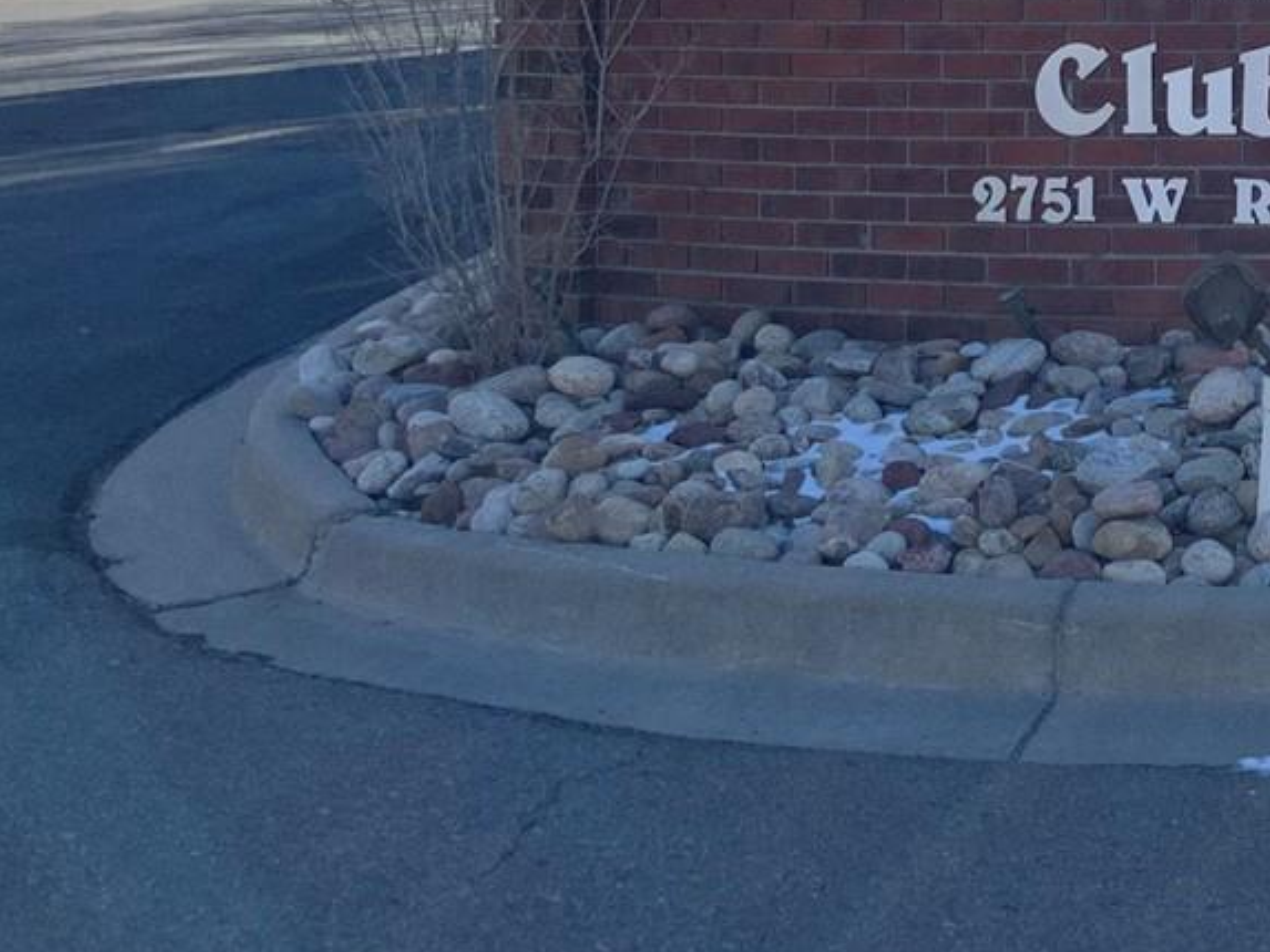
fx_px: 2972
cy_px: -210
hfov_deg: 22.8
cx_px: 1379
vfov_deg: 17.3
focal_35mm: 81
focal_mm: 3
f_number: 1.8
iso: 16
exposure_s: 1/978
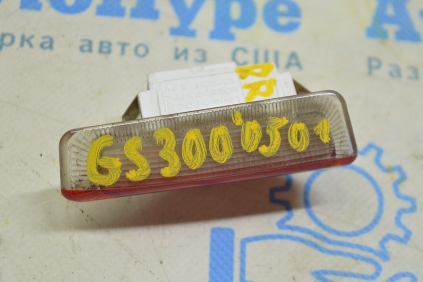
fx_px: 969
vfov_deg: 16.5
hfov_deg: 24.6
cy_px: 141
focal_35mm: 82
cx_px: 212
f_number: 5.6
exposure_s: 1/20
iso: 400
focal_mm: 55
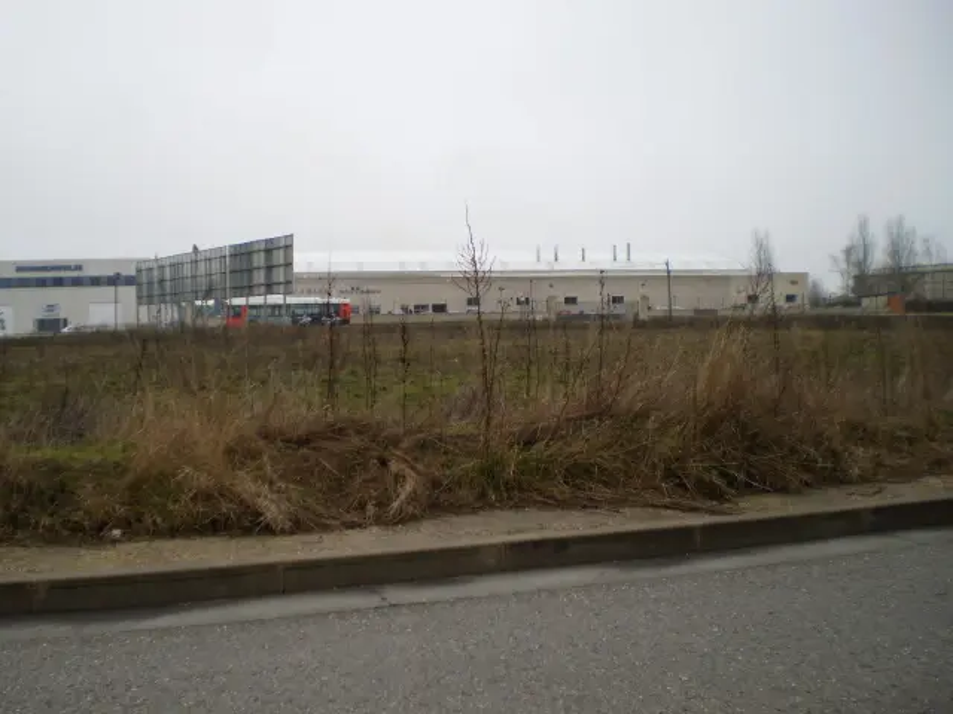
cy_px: 357
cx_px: 476
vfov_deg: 39.7
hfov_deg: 51.4
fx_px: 991
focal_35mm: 36
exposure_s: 1/320
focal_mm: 6.3
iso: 64
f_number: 3.1
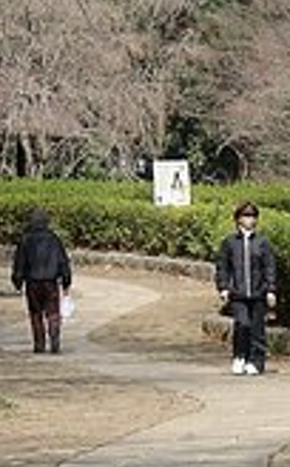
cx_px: 586
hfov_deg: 3.4
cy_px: 527
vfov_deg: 5.5
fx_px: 4797
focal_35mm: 378
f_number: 4.5
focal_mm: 23.8
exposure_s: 1/320
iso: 64
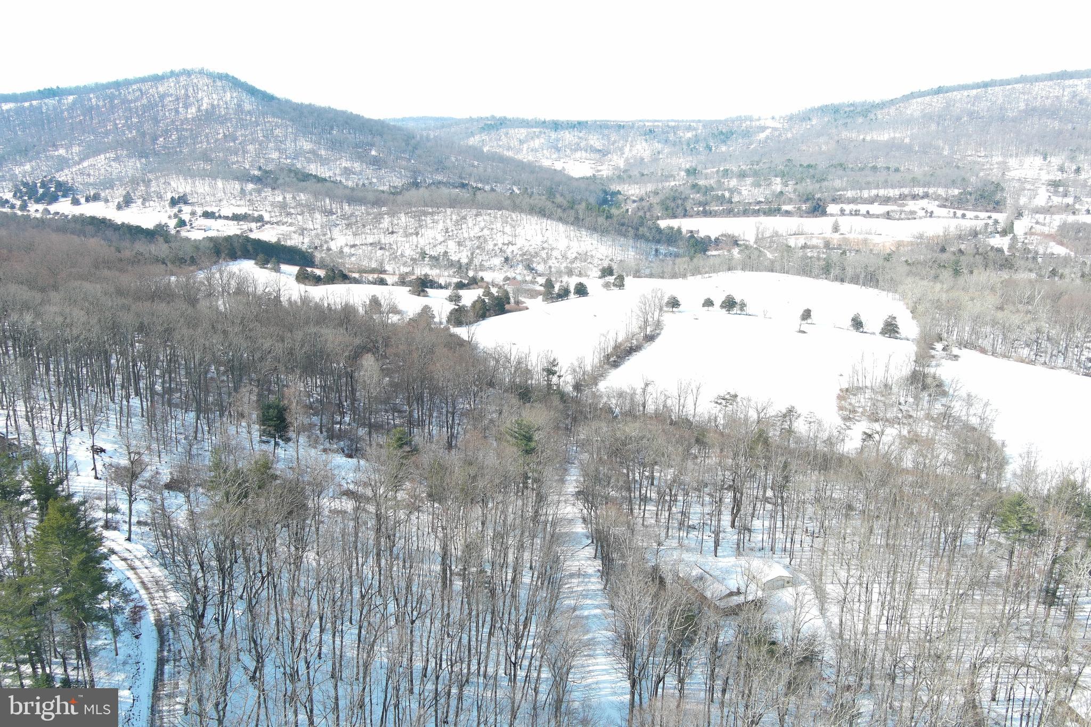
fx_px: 879
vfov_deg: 45.0
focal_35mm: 29
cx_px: 546
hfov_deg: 63.7
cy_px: 364
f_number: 2.8
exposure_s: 1/364
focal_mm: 10.57
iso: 100
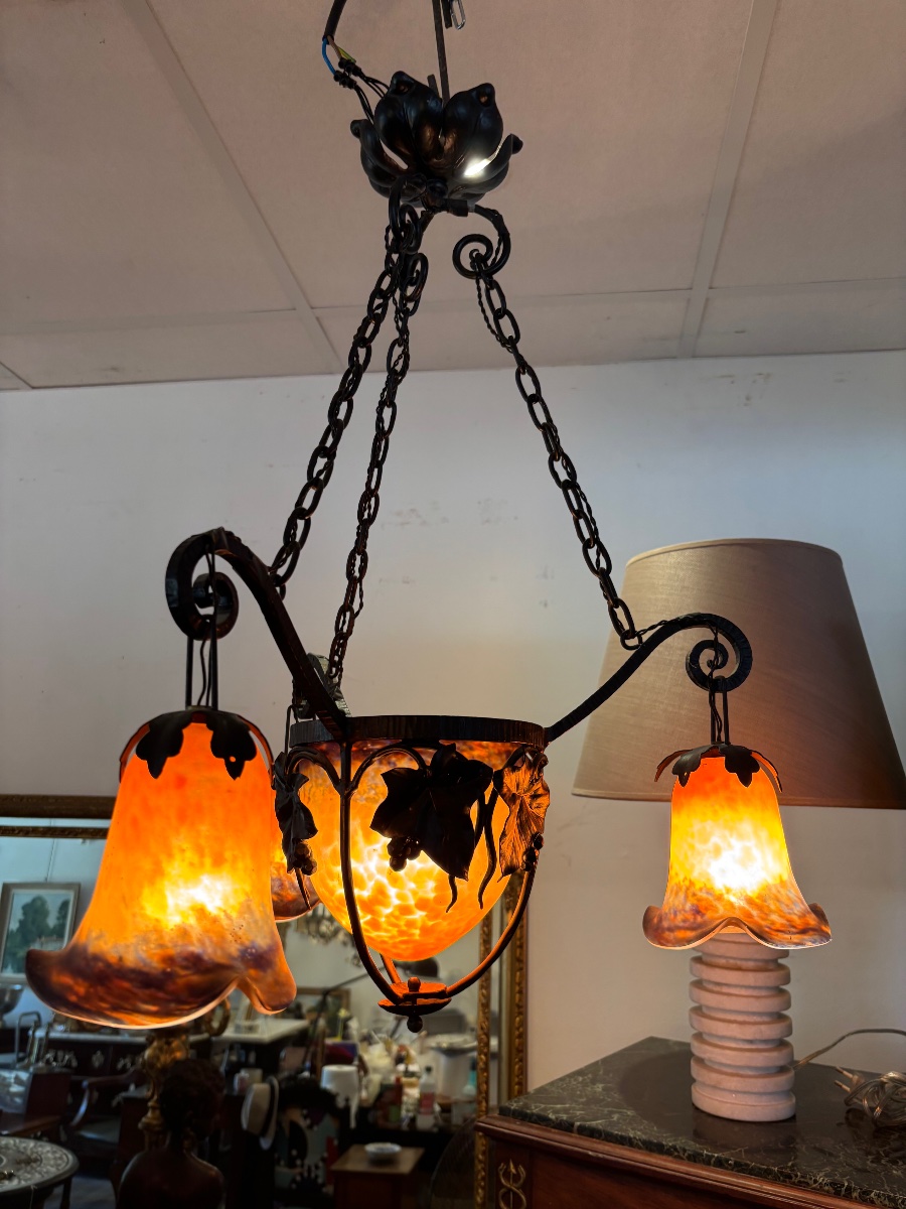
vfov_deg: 67.3
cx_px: 453
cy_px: 604
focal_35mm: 26
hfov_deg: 53.1
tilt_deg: +12.3
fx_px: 907
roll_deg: -1.9
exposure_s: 1/100
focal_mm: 5.96
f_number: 1.6
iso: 100
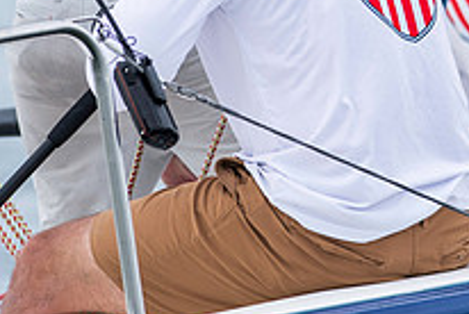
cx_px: 421
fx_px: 16490
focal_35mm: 1264
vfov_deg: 1.1
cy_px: -51
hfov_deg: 1.6
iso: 200
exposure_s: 1/1250
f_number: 5
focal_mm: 300
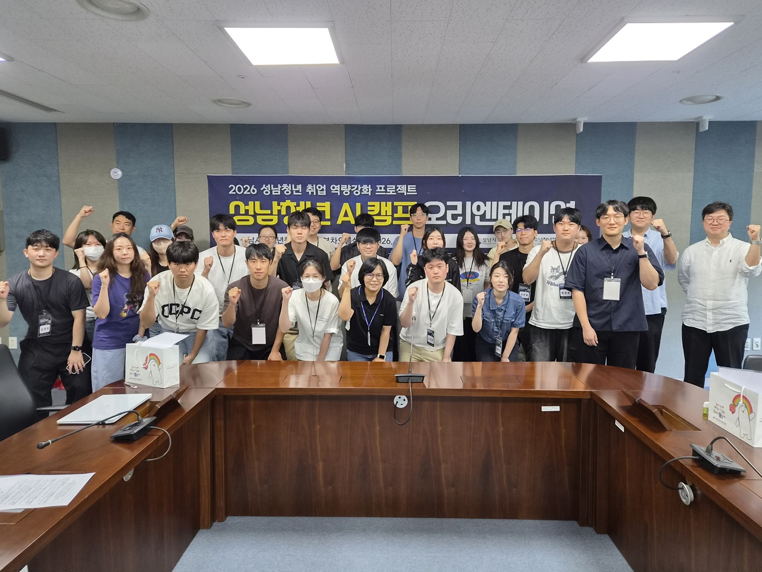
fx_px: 506
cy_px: 286
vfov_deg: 58.9
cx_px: 381
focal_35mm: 23
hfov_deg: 73.9
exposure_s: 1/120
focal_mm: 5.4
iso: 200
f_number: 1.8
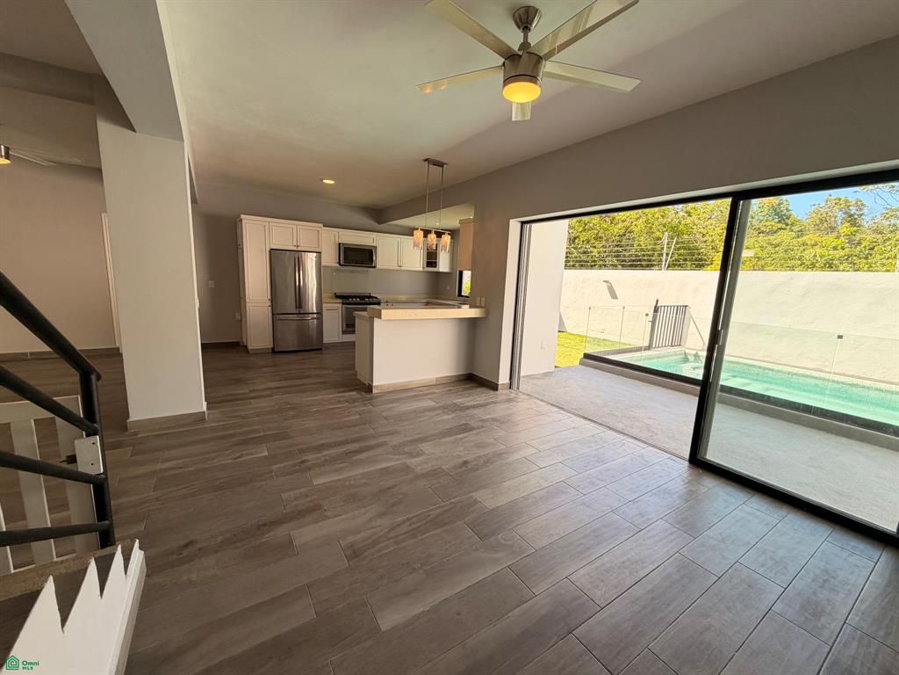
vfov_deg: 85.7
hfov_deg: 102.1
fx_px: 364
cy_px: 338
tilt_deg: -9.1
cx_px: 450
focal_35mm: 14
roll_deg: -2.2
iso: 40
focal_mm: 2.22
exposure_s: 1/159
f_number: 2.2
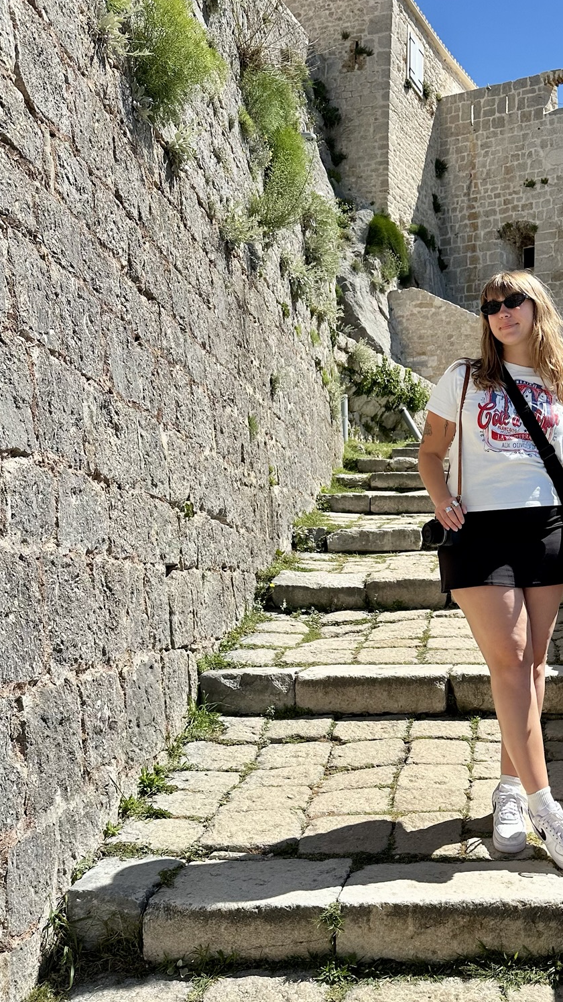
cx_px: 498
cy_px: 533
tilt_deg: +3.9
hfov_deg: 32.2
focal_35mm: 35
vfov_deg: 56.6
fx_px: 929
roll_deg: -1.2
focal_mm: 6.86
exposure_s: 1/8197
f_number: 1.78
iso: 80
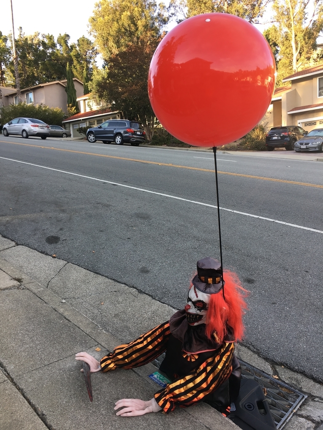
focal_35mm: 29
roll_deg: +4.1
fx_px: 361
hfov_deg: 48.2
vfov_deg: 61.7
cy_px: 215
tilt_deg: -5.9
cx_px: 162
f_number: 2.2
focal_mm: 4.15
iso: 25
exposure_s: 1/148
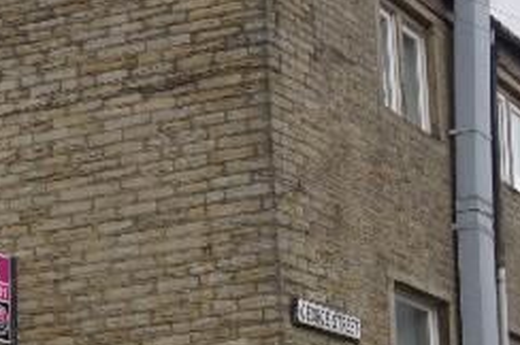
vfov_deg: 10.8
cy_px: 338
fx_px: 1818
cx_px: 292
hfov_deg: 16.3
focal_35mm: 126
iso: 200
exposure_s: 1/160
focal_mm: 20
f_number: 11
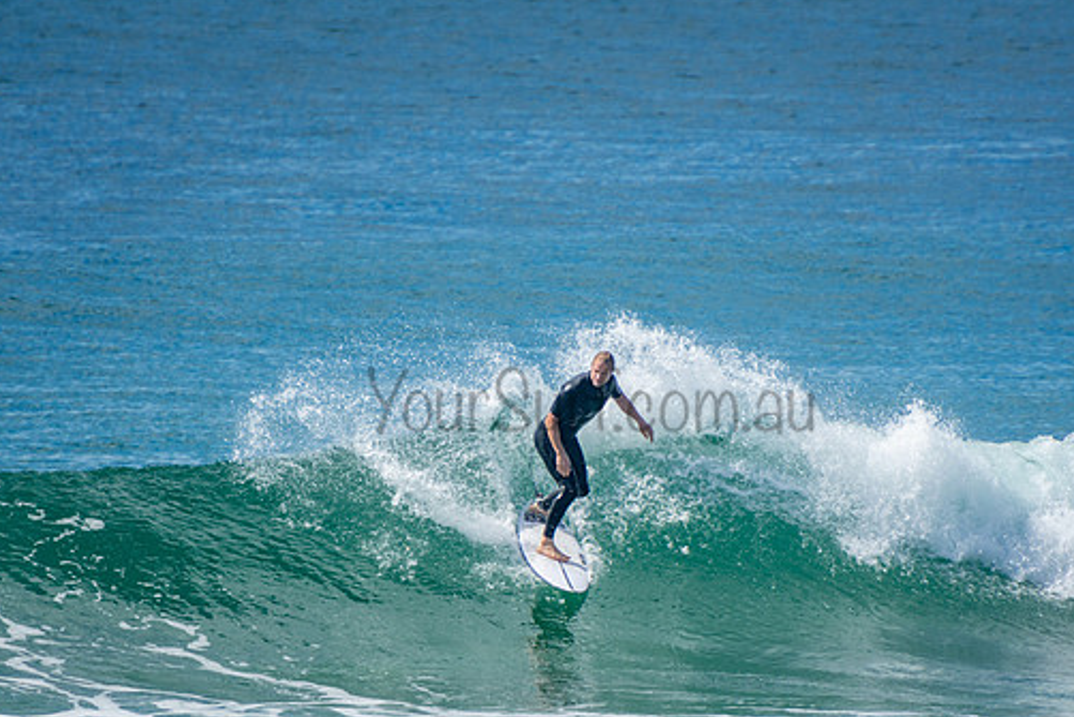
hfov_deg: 3.0
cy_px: 382
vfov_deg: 2.0
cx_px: 588
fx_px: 20679
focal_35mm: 693
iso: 200
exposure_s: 1/1250
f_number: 5.6
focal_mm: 400
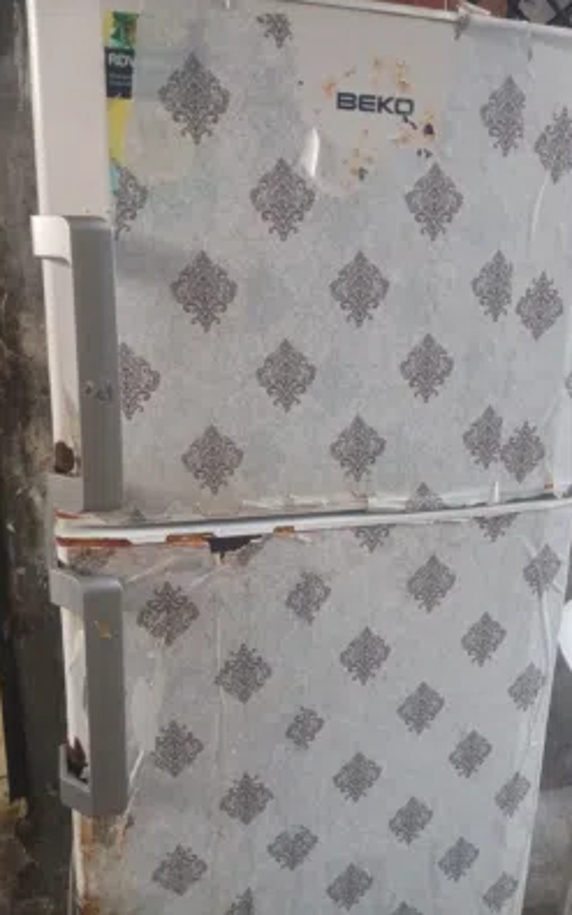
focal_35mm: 29
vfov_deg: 64.6
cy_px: 454
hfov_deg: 43.1
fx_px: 723
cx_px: 317
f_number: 1.8
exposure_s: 1/25
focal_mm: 4
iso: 400
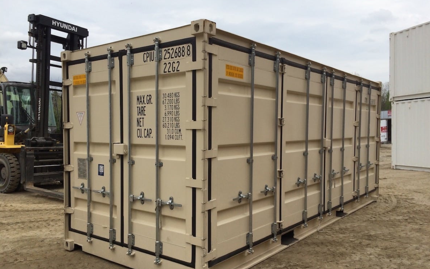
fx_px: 363
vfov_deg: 40.6
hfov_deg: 61.2
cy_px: 146
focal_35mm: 31
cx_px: 214
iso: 32
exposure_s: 1/2160
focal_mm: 4.15
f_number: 2.2
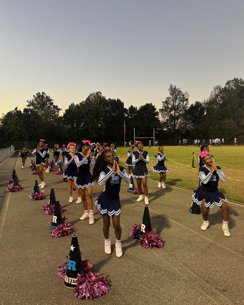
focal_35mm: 26
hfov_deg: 54.9
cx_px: 120
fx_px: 235
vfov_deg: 66.0
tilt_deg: -1.7
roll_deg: -1.1
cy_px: 152
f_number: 1.78
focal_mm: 6.76
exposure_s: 1/120
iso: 125
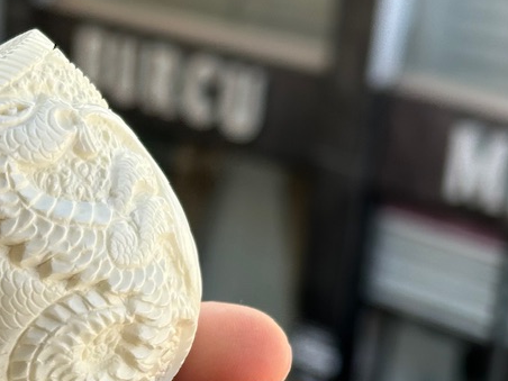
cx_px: -162
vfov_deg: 10.8
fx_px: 1996
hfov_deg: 13.9
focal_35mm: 136
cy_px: 408
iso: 64
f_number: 1.78
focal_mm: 6.86
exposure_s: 1/419
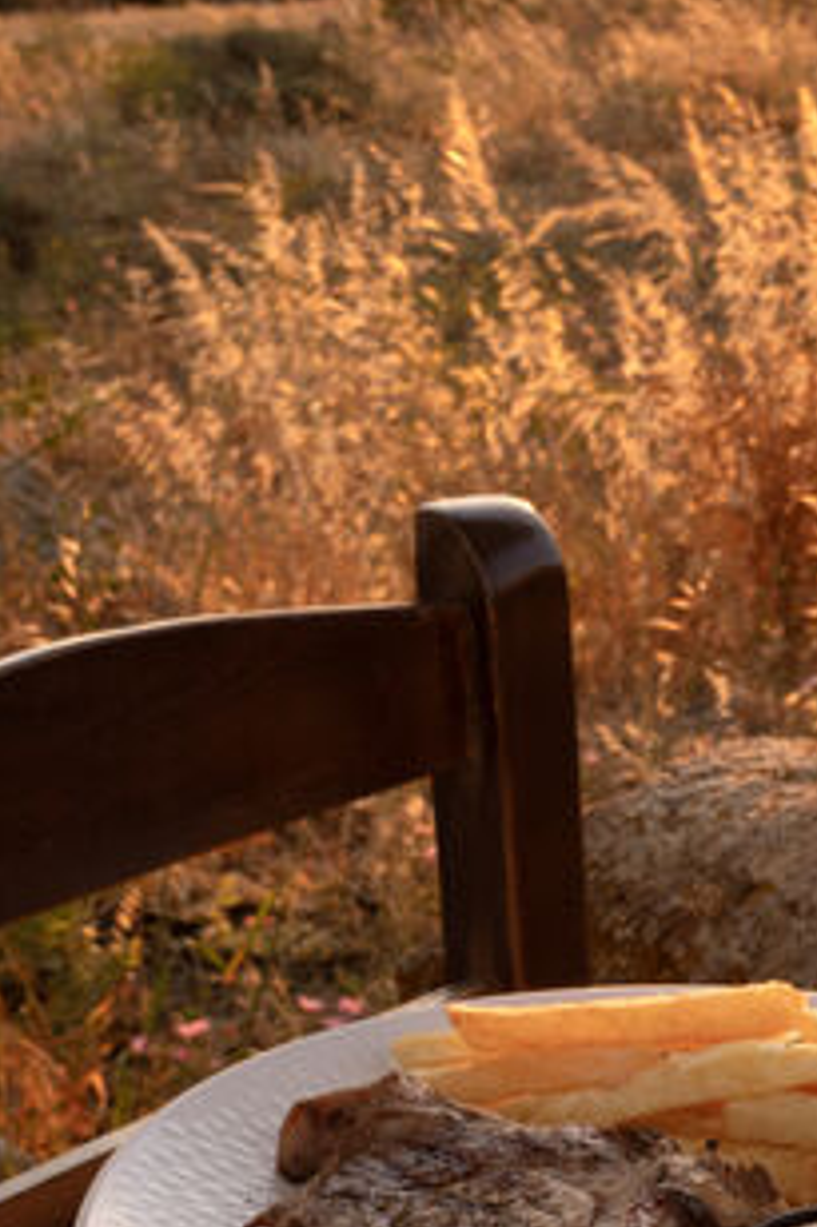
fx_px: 2726
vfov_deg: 25.4
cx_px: 753
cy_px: 582
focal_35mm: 80
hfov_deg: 16.8
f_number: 11
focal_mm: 27.4
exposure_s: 1/25
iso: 400
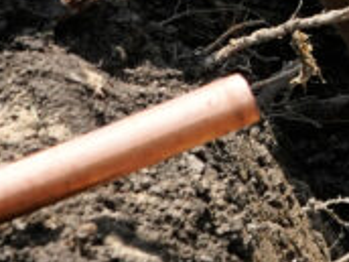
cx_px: 1327
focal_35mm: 294
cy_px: 319
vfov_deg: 5.0
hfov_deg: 5.9
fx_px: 2964
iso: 320
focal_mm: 35
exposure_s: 1/800
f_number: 5.6
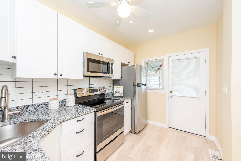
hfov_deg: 104.2
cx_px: 120
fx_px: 94
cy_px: 80
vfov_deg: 81.3
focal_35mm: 14
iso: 640
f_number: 7.1
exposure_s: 1/500
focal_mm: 14
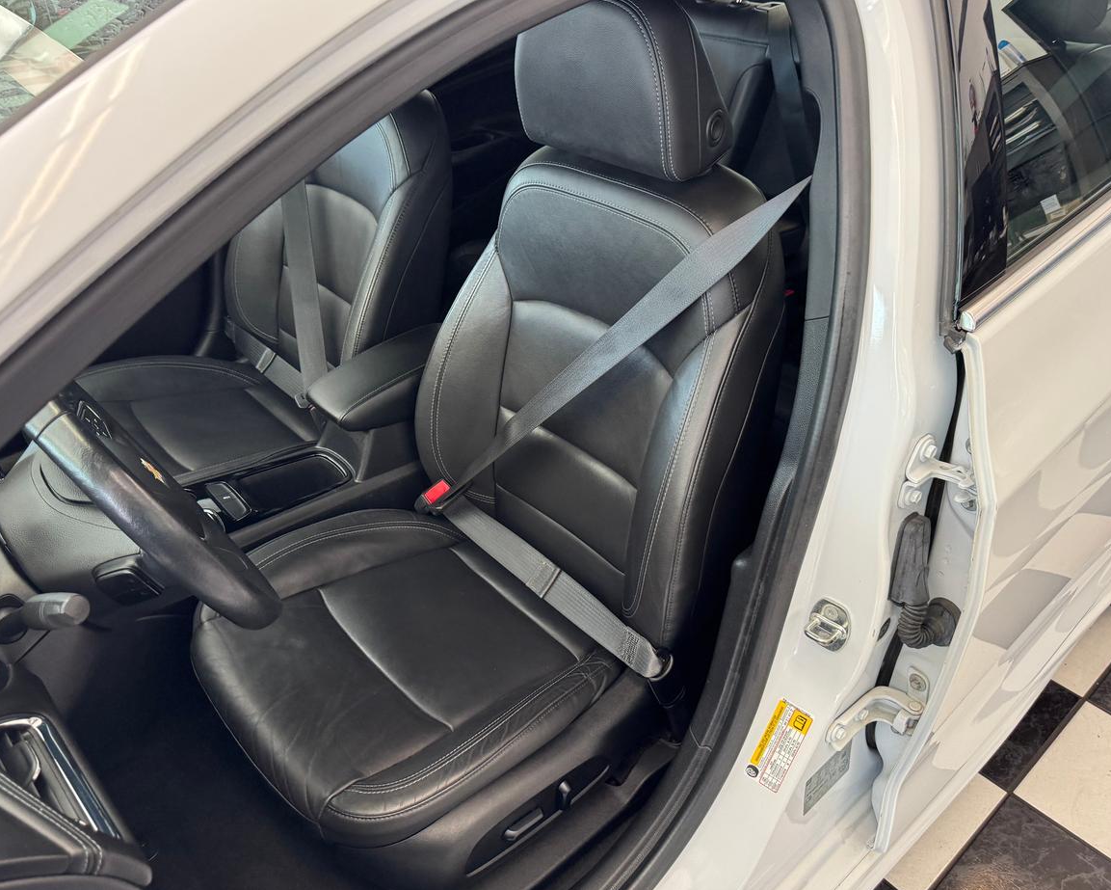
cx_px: 520
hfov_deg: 66.0
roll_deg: +2.0
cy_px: 431
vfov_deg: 54.9
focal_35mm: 26
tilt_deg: -35.1
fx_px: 855
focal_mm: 6.76
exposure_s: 1/120
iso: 200
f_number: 1.78
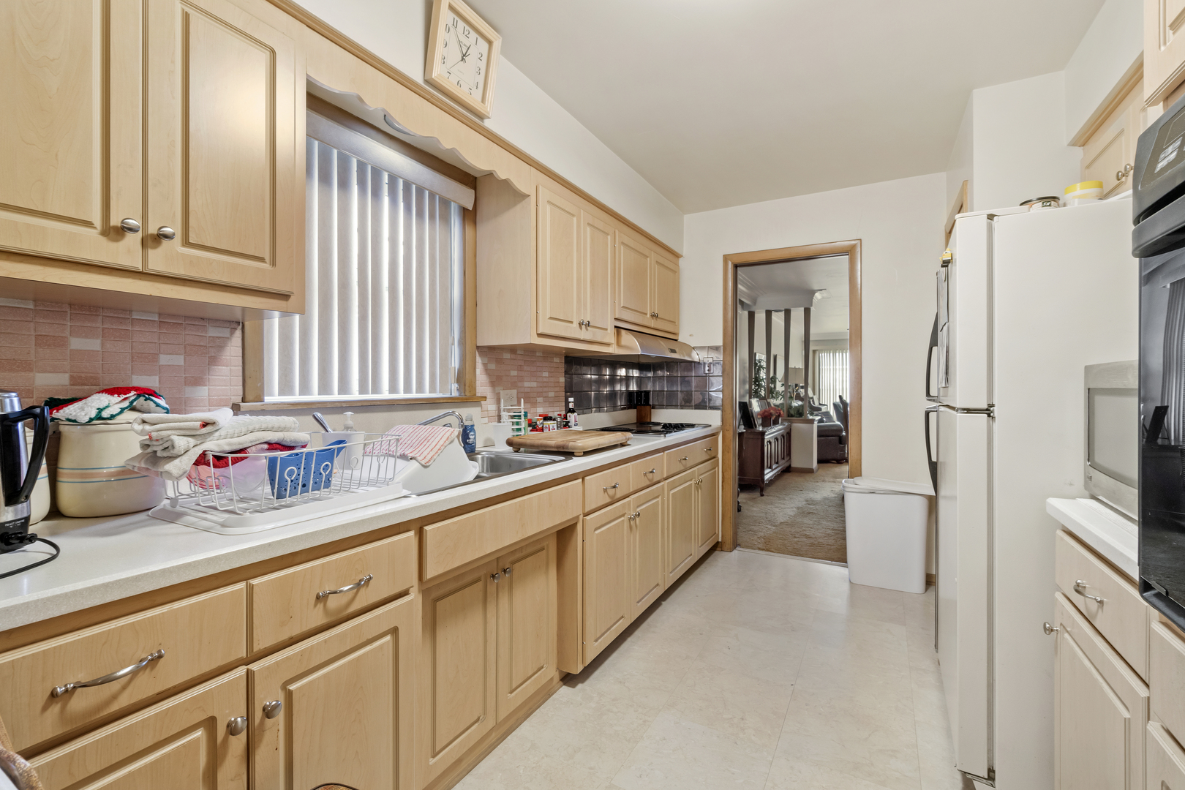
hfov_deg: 100.4
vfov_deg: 77.3
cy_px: 395
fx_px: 494
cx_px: 592
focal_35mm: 15
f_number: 9
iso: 400
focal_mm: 10
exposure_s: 1/1.67
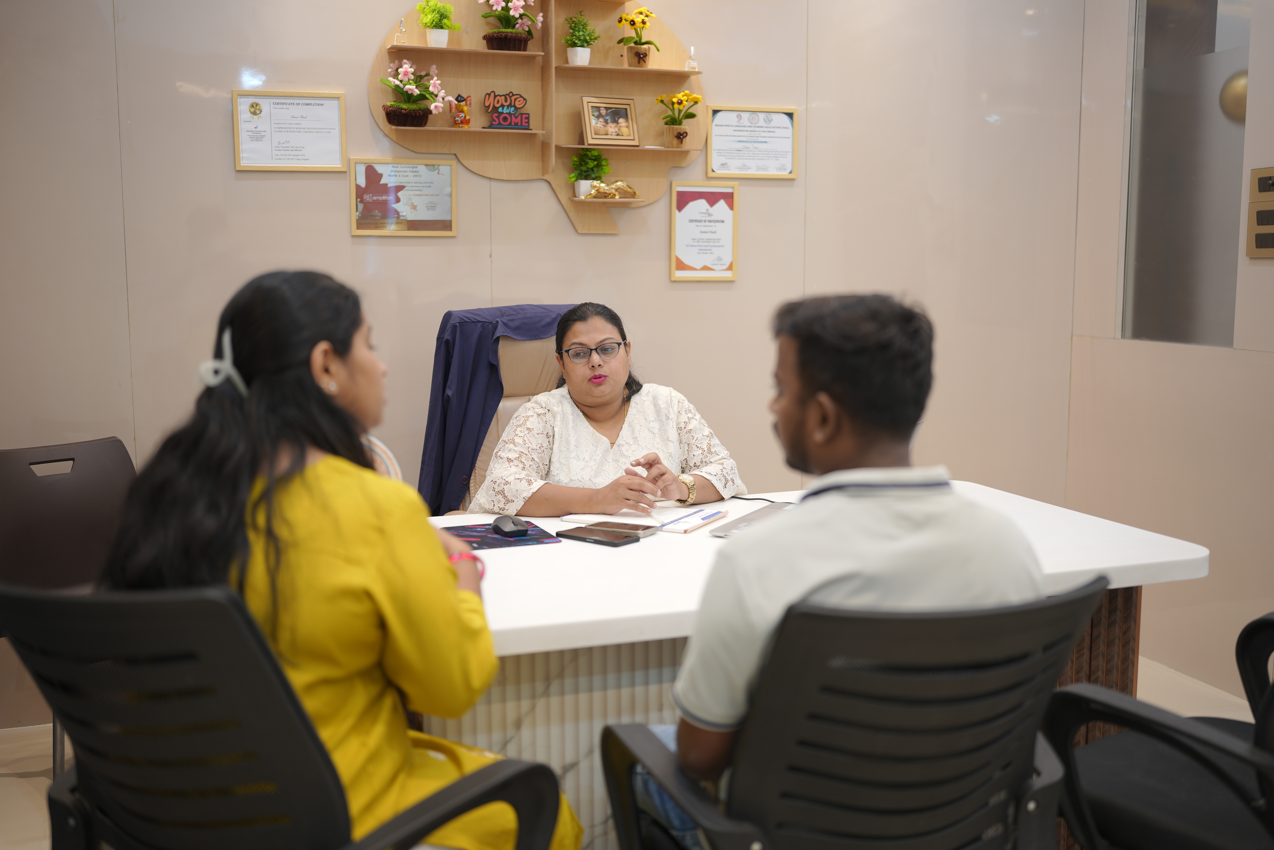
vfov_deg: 37.9
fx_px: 1239
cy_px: 425
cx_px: 637
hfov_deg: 54.4
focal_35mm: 35
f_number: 1.4
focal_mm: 35
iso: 160
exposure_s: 1/100
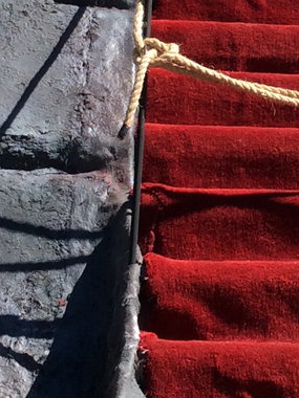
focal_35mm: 135
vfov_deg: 14.3
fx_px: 1555
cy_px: -19
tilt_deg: +16.0
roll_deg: -2.0
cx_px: 318
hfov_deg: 10.9
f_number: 2.4
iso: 32
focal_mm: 3.3
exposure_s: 1/1021
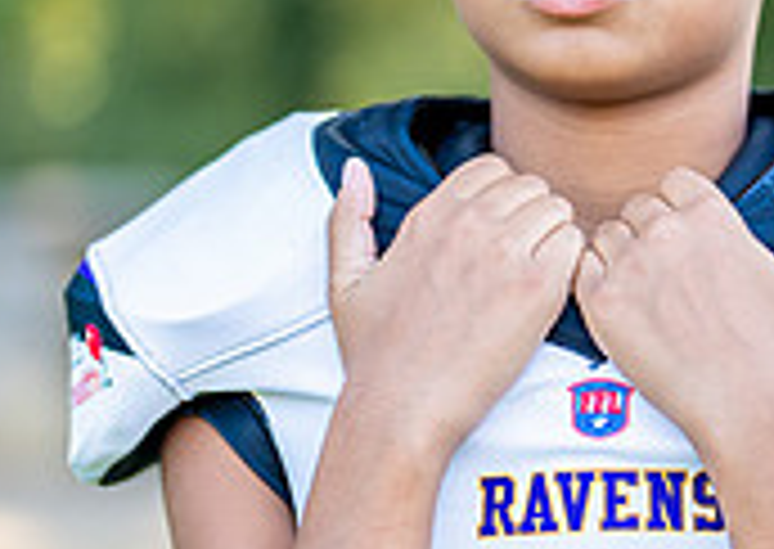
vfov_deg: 6.7
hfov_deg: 9.3
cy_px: 266
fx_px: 4715
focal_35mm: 215
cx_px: 701
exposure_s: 1/1000
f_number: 1.2
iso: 160
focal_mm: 50
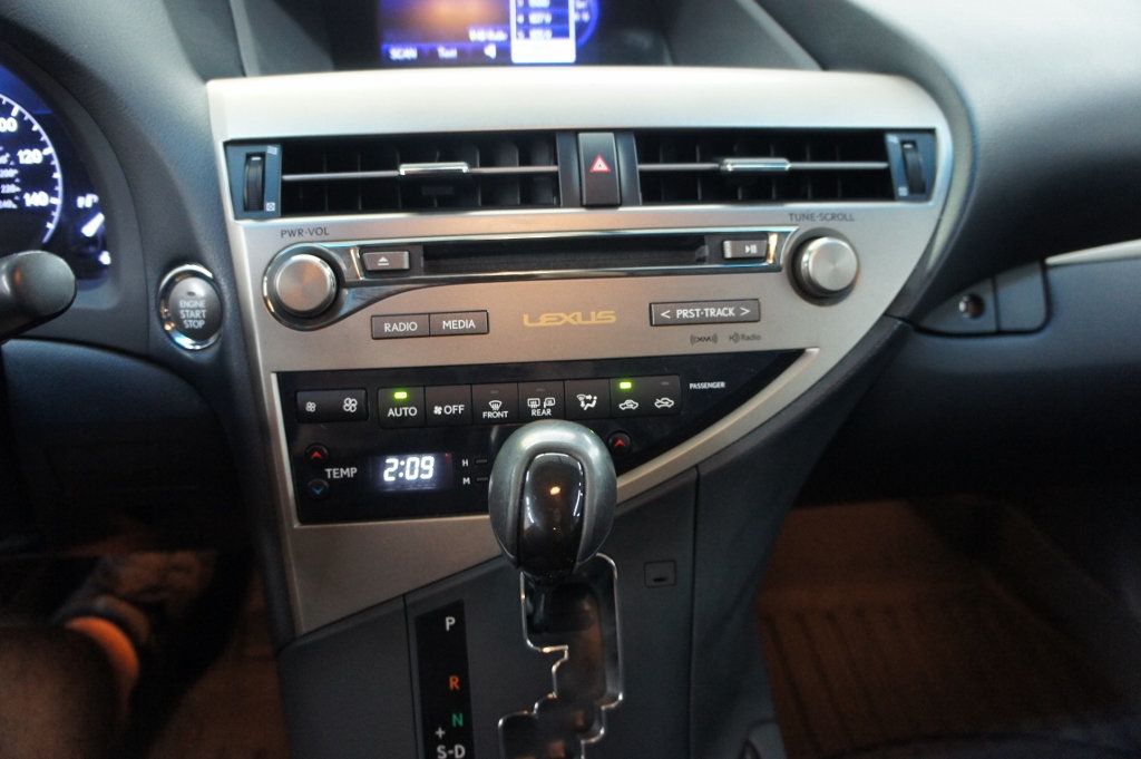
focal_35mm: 27
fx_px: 855
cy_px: 380
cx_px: 570
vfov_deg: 47.9
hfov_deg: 67.4
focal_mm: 18
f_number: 3.5
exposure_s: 1/25
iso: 1600
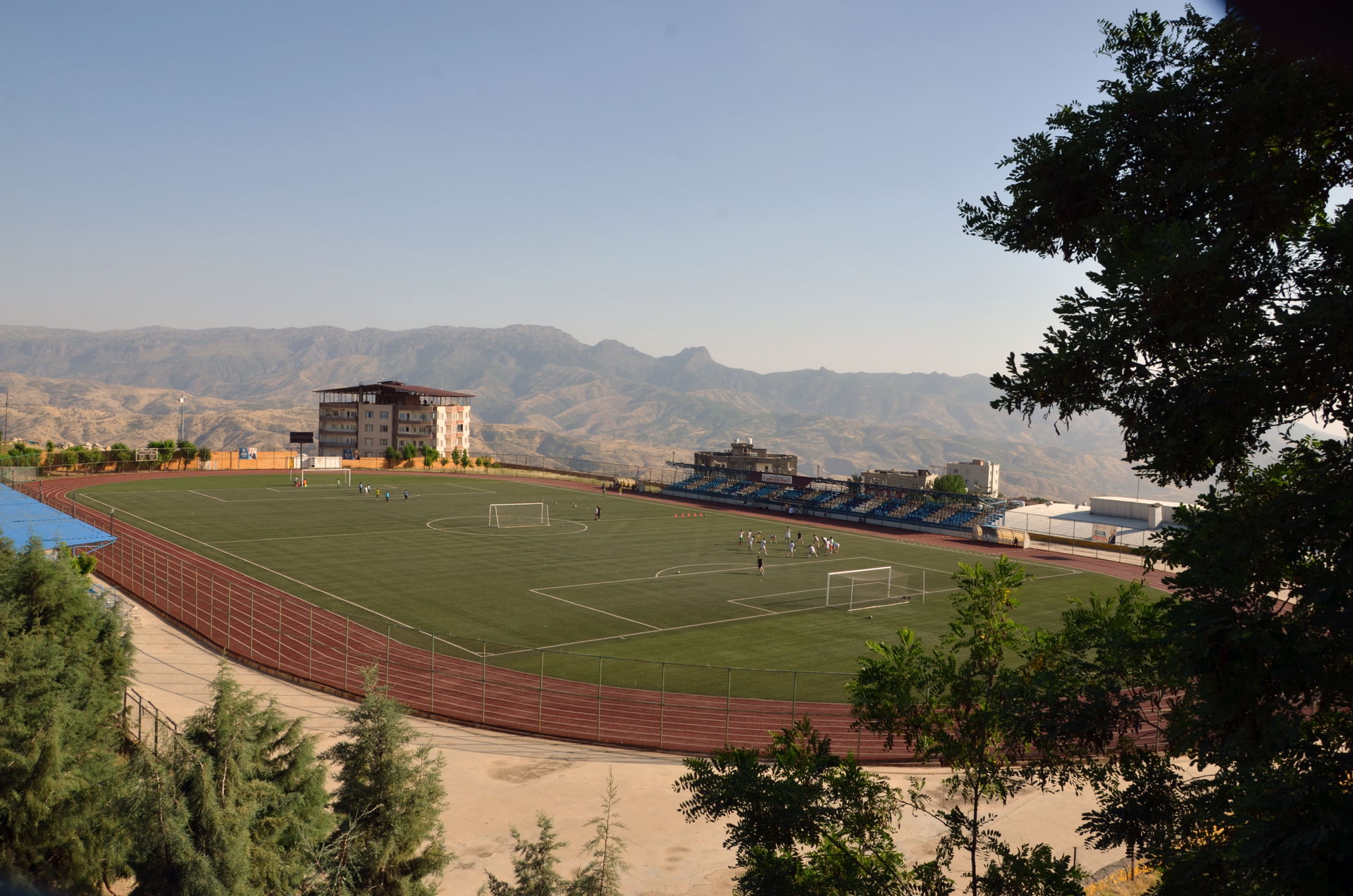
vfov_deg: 47.7
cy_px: 448
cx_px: 676
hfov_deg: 67.5
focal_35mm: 27
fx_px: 1013
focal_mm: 18
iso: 200
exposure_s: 1/250
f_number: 8
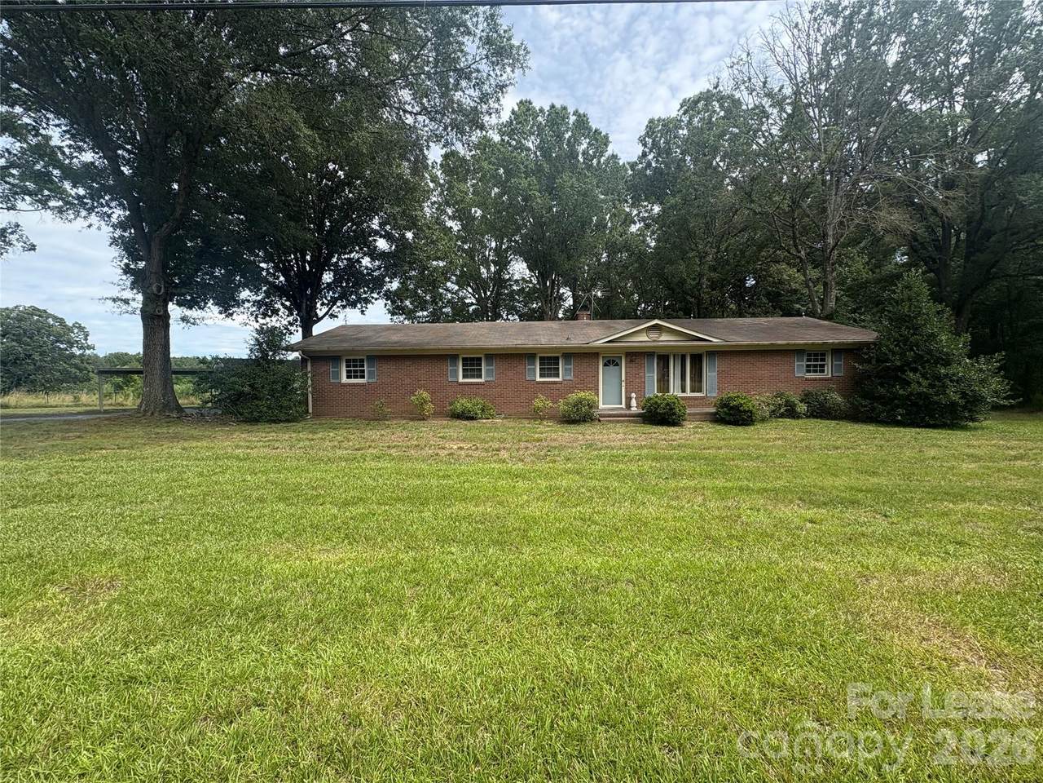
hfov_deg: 102.1
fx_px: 422
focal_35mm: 14
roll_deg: +0.4
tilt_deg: -1.3
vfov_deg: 85.7
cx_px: 522
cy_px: 392
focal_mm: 2.22
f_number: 2.2
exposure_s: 1/1020
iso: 50
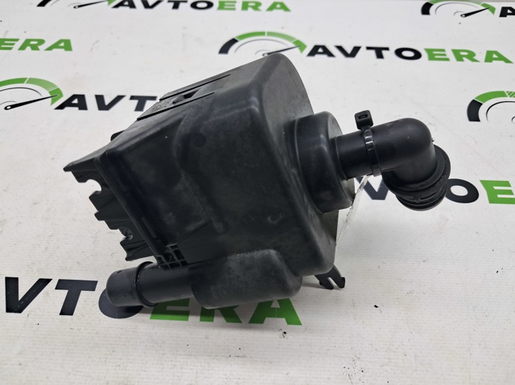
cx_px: 258
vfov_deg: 51.3
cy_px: 192
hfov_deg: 65.4
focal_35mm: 27
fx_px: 401
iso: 50
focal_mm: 4
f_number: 1.8
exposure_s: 1/50
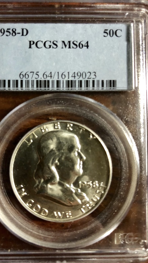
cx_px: 58
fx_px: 216
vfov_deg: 62.6
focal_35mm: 31
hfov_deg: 37.6
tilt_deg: -85.8
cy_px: 130
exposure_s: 1/15
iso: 100
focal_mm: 3.99
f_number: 1.8
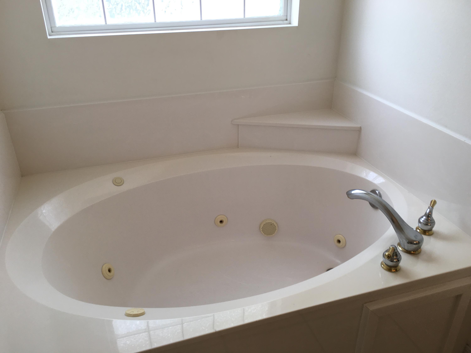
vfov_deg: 48.2
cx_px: 236
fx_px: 395
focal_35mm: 29
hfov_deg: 61.7
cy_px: 176
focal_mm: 4.15
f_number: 2.2
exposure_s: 1/60
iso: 25
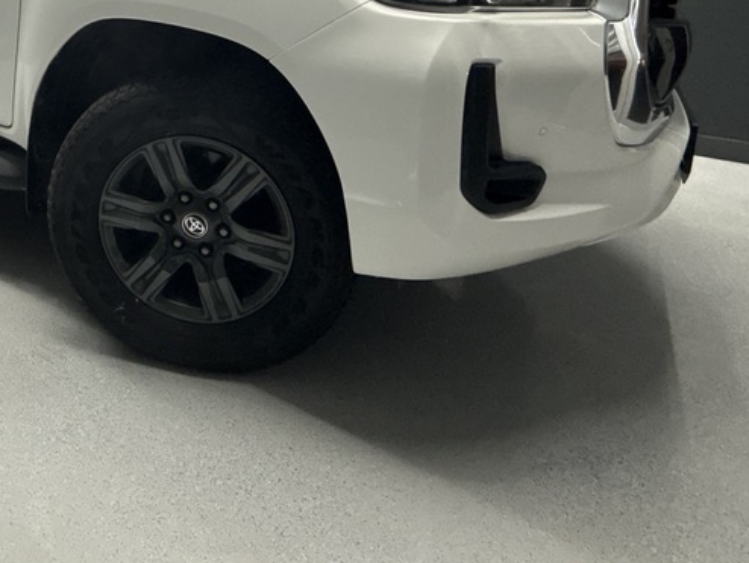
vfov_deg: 42.9
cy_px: 26
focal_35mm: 29
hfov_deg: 56.8
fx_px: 628
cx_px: 143
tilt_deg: -7.7
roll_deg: +0.4
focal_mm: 2.22
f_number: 2.2
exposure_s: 1/100
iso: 200
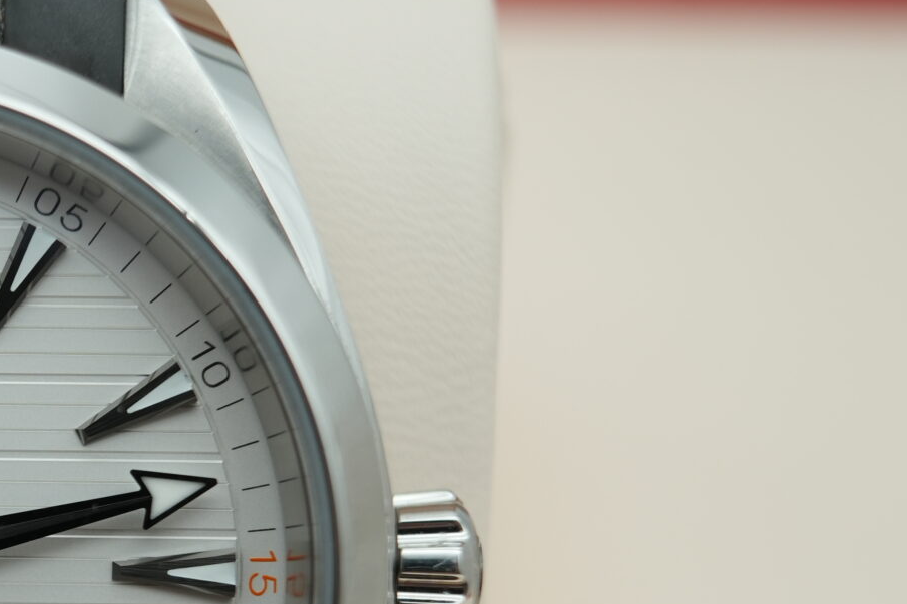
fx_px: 2494
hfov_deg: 19.6
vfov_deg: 13.7
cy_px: 560
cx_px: -133
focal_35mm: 99
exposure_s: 1/250
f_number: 5
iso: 400
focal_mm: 35
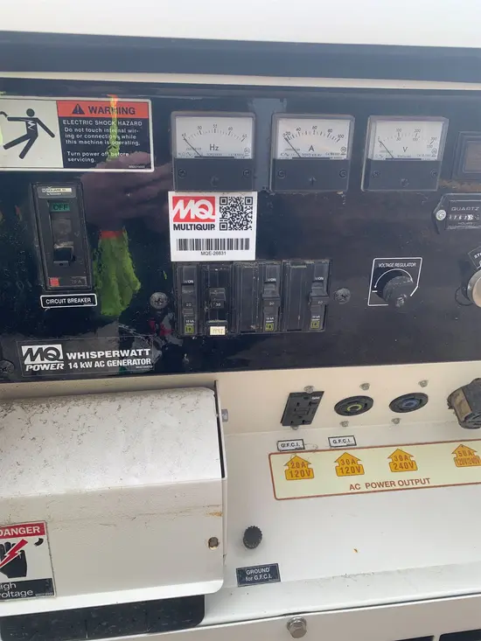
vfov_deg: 67.3
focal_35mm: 26
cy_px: 320
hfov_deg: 53.1
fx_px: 482
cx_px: 240
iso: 25
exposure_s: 1/125
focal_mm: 4.25
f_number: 1.8
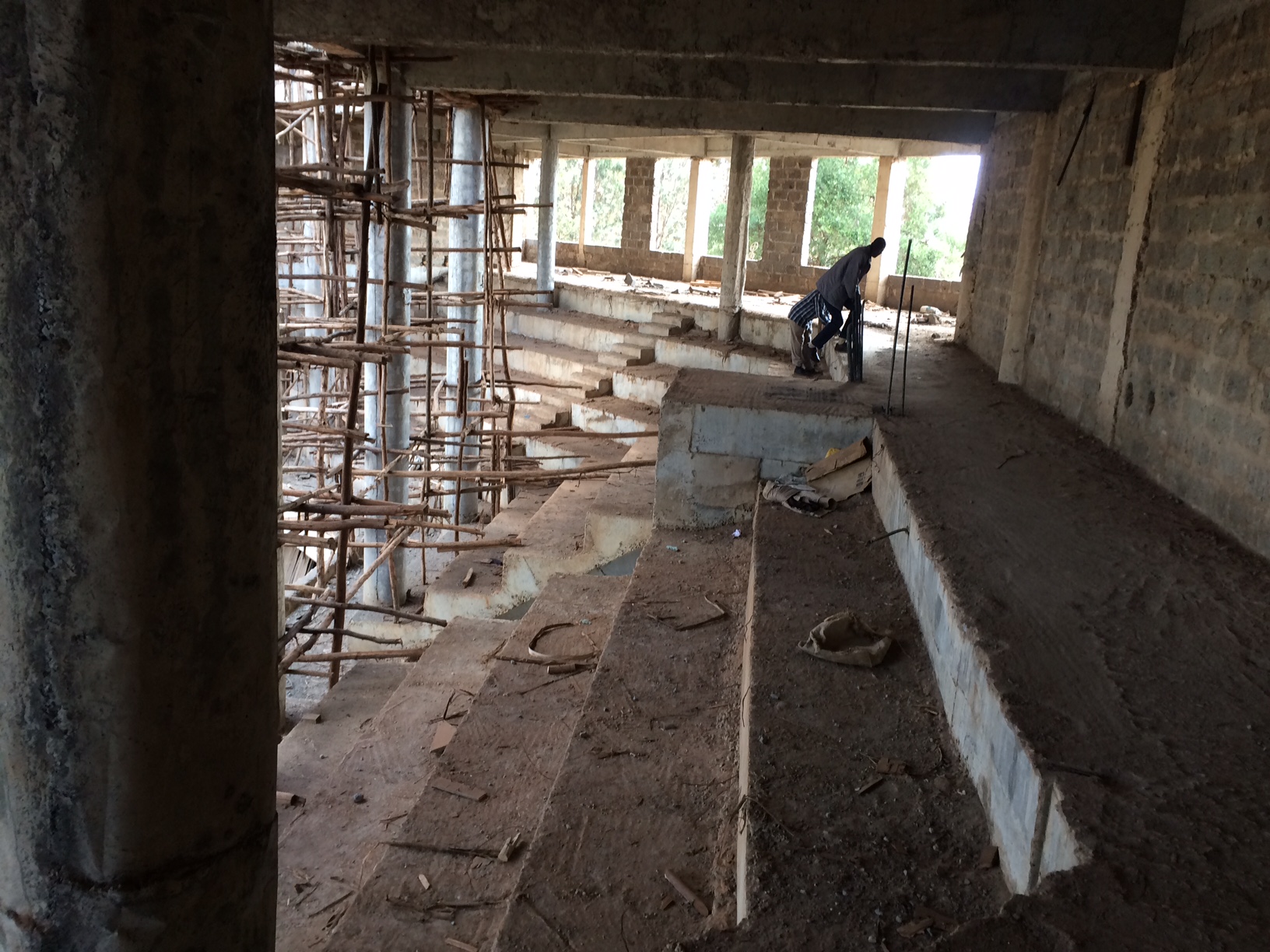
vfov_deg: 48.2
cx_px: 635
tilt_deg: -14.8
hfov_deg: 61.7
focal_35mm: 29
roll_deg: -2.5
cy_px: 476
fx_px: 1064
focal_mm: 4.15
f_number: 2.2
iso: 40
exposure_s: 1/33
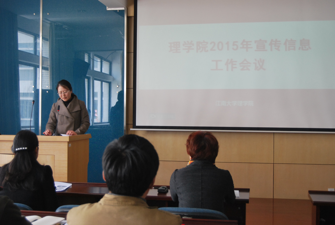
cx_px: 168
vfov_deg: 26.6
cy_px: 112
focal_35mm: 51
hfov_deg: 38.8
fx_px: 476
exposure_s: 1/30
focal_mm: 34
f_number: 4.5
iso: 500
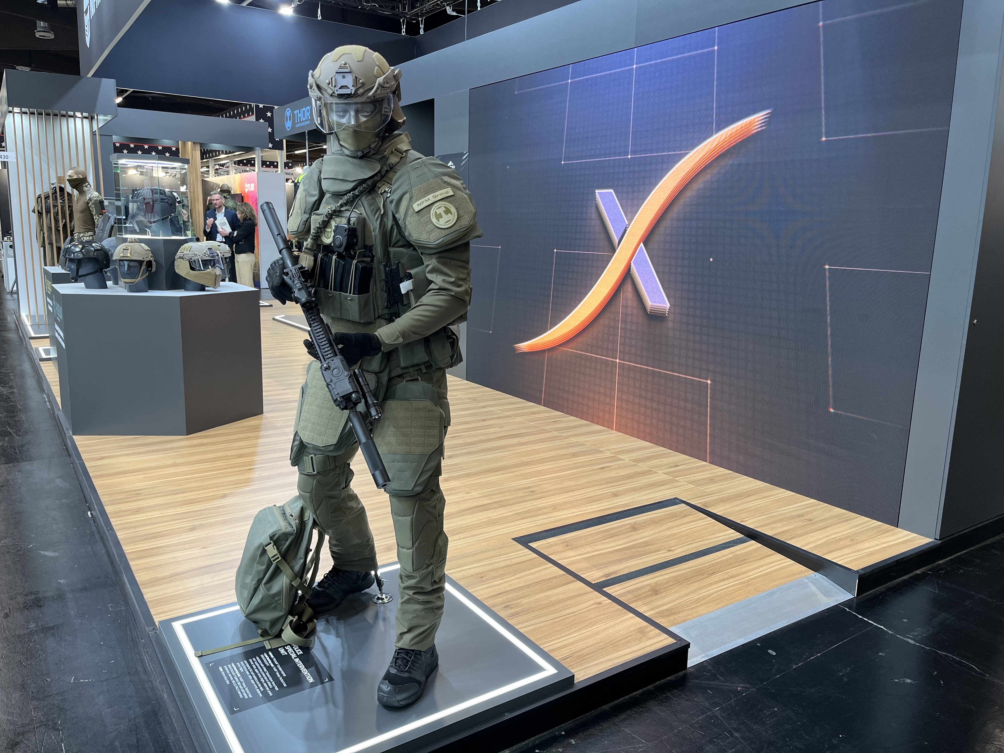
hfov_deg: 67.3
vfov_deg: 53.1
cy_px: 376
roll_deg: -0.8
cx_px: 502
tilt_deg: -11.0
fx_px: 754
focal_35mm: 26
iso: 125
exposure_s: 1/100
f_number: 1.6
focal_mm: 5.1
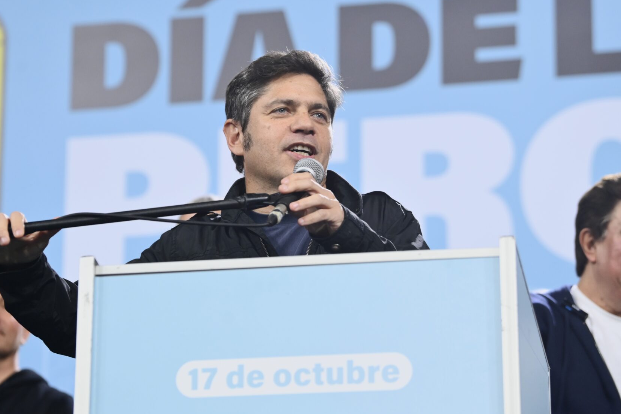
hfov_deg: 16.3
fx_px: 2173
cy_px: 188
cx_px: 297
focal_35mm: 126
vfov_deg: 10.9
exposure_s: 1/400
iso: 1600
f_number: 4
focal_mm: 102
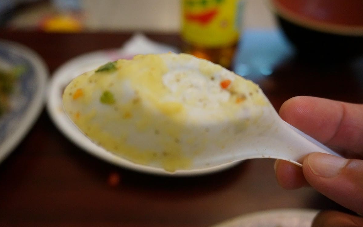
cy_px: 121
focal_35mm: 37
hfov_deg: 52.8
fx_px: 366
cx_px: 181
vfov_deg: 34.4
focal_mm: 24
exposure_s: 1/160
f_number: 4.5
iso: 3200
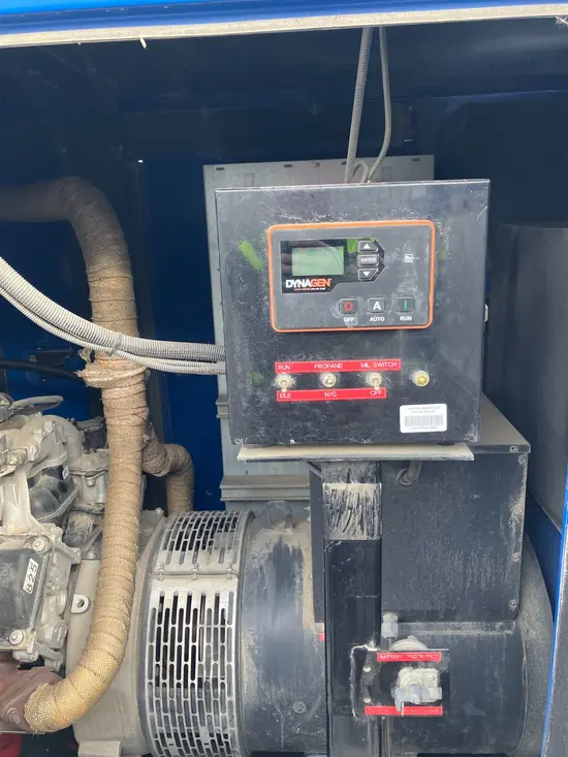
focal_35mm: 28
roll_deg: +1.3
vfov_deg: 63.4
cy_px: 378
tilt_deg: -15.3
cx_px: 284
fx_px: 612
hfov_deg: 49.8
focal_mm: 3.99
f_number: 1.8
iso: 80
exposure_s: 1/73
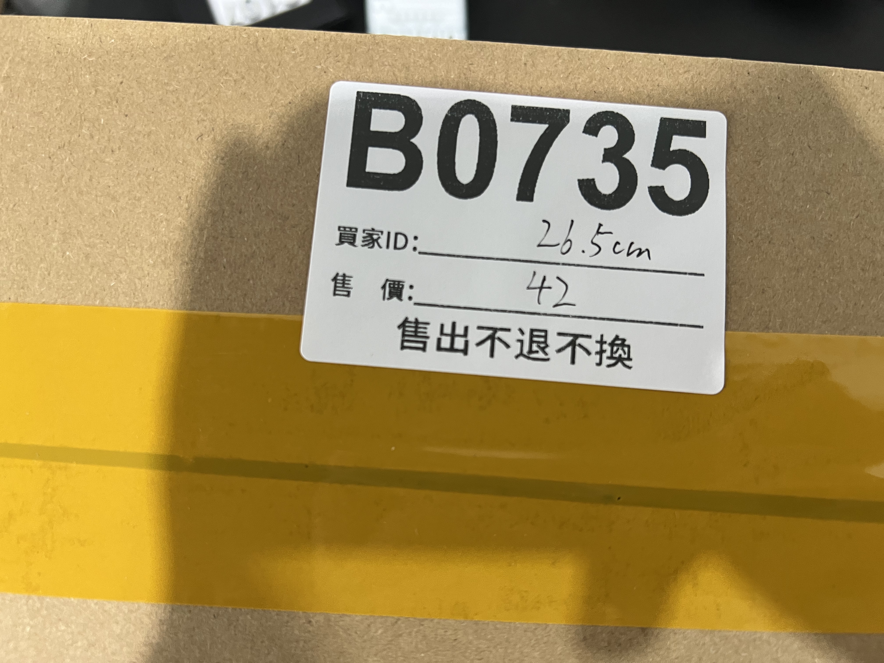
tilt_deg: -81.1
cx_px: 442
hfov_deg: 67.3
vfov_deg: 53.1
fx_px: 664
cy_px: 332
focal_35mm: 26
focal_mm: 5.7
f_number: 1.5
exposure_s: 1/50
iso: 160
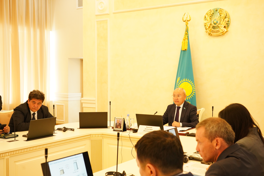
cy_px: 88
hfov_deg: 43.6
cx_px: 132
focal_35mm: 45
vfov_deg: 29.9
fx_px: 330
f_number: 6.3
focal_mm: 45
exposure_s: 1/60
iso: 5000
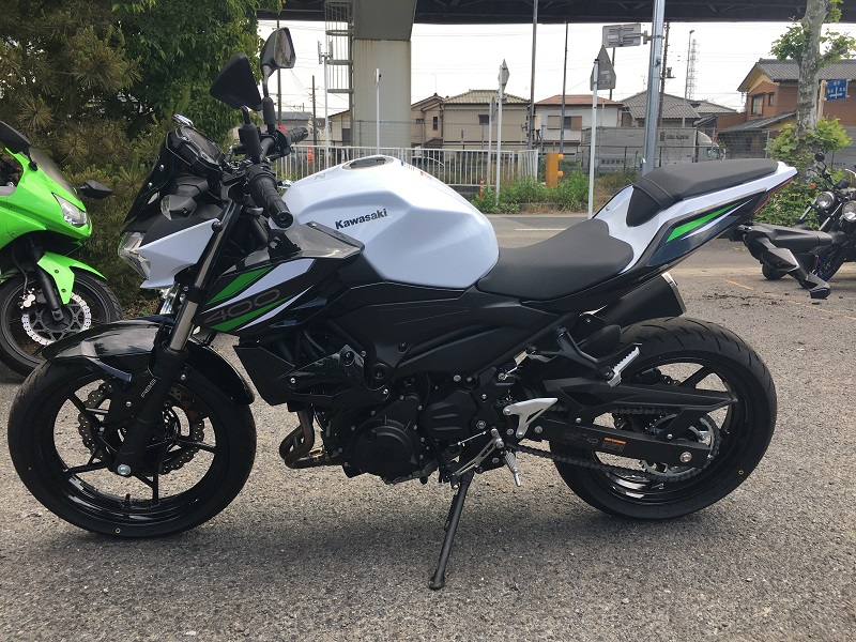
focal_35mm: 29
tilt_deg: -11.6
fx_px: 717
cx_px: 428
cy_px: 321
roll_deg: -0.7
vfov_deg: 48.2
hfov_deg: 61.7
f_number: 2.2
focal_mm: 4.15
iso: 25
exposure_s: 1/541
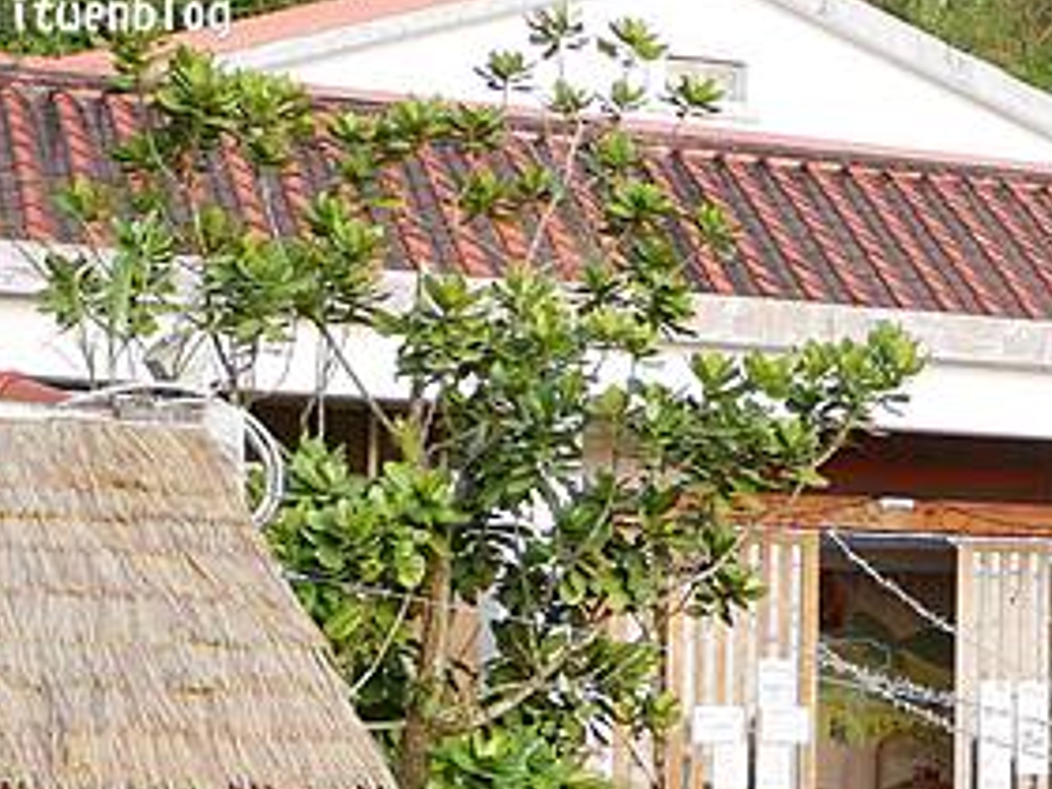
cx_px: 1589
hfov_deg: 17.6
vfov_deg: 14.7
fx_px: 3039
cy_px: 611
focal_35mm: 100
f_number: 3.2
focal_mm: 14
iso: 200
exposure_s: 1/640
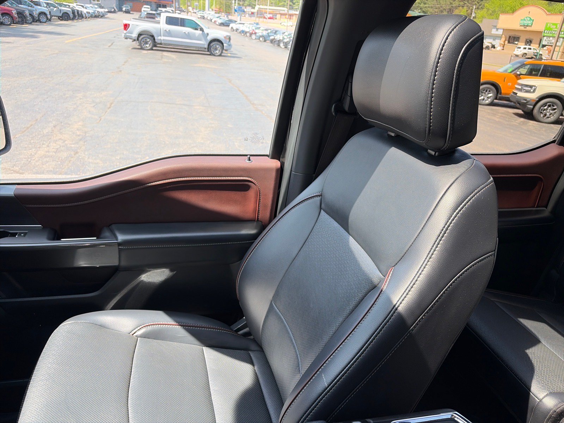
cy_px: 212
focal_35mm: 26
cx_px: 282
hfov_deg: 67.3
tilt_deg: -24.5
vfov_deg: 53.1
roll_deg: -4.1
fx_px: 424
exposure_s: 1/172
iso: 32
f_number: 1.6
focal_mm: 5.96
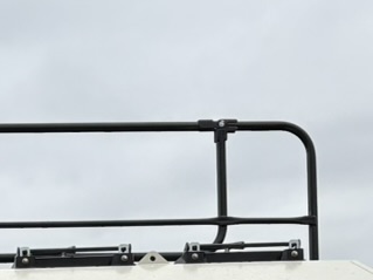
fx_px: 1799
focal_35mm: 167
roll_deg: -0.1
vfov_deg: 8.3
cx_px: -151
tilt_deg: +1.4
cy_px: 619
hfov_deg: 11.4
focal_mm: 5.96
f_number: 1.6
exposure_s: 1/1550
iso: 50
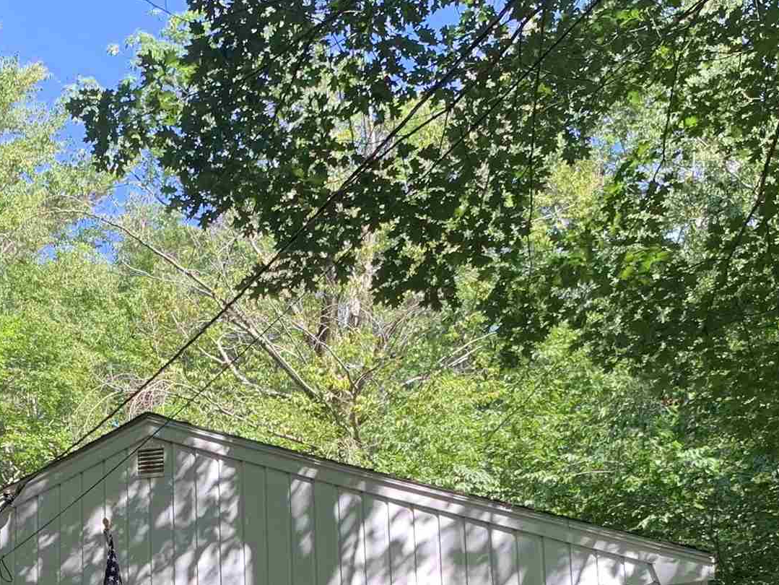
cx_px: 199
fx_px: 1666
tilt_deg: +15.7
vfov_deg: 18.3
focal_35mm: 74
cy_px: 796
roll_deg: +0.1
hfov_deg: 26.0
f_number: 1.8
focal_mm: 4.25
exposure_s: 1/147
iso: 25
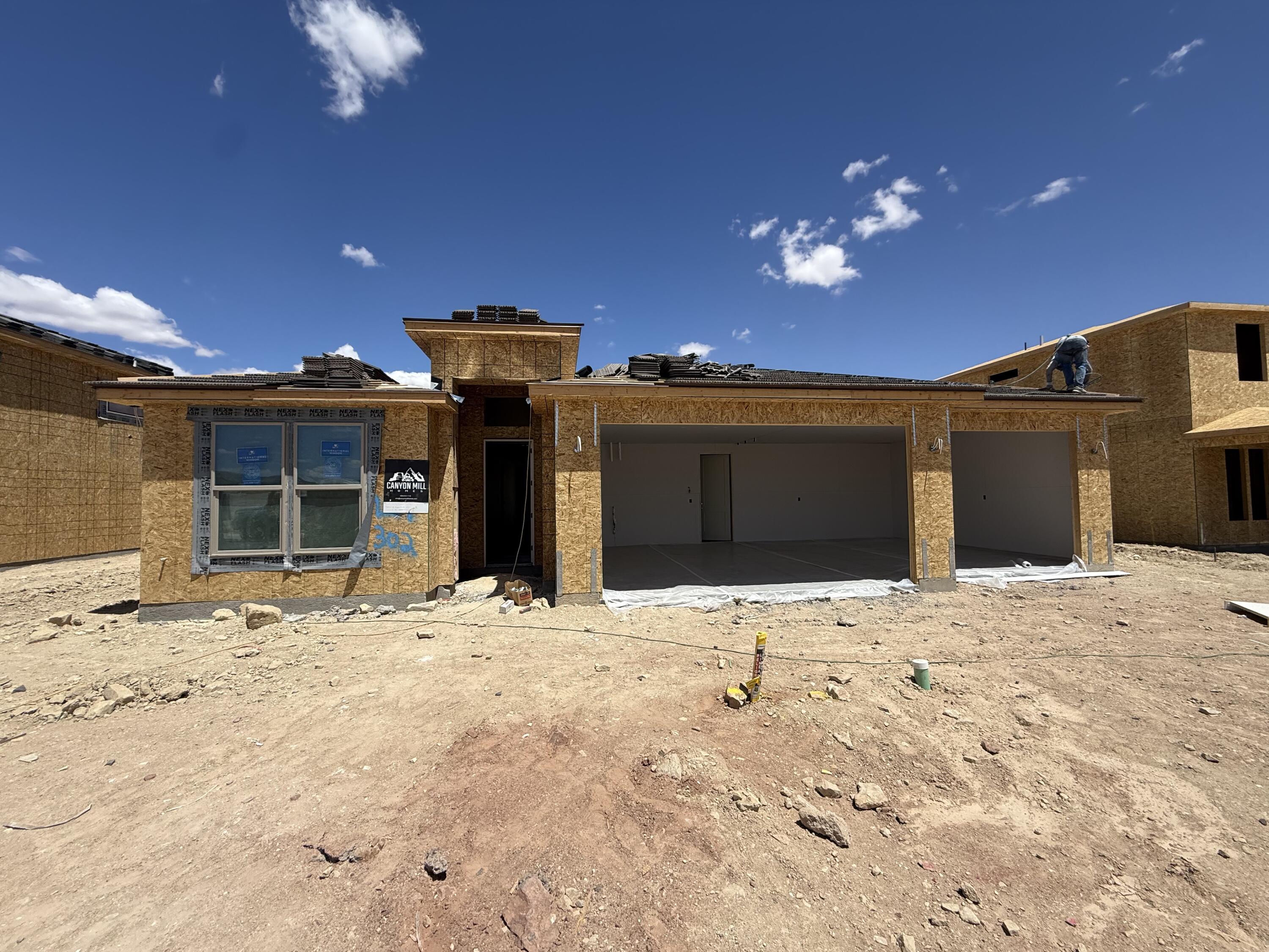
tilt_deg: +4.4
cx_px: 634
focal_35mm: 14
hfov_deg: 102.1
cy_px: 476
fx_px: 513
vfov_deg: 85.7
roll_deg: +2.4
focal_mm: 2.22
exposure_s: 1/2841
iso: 50
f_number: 2.2
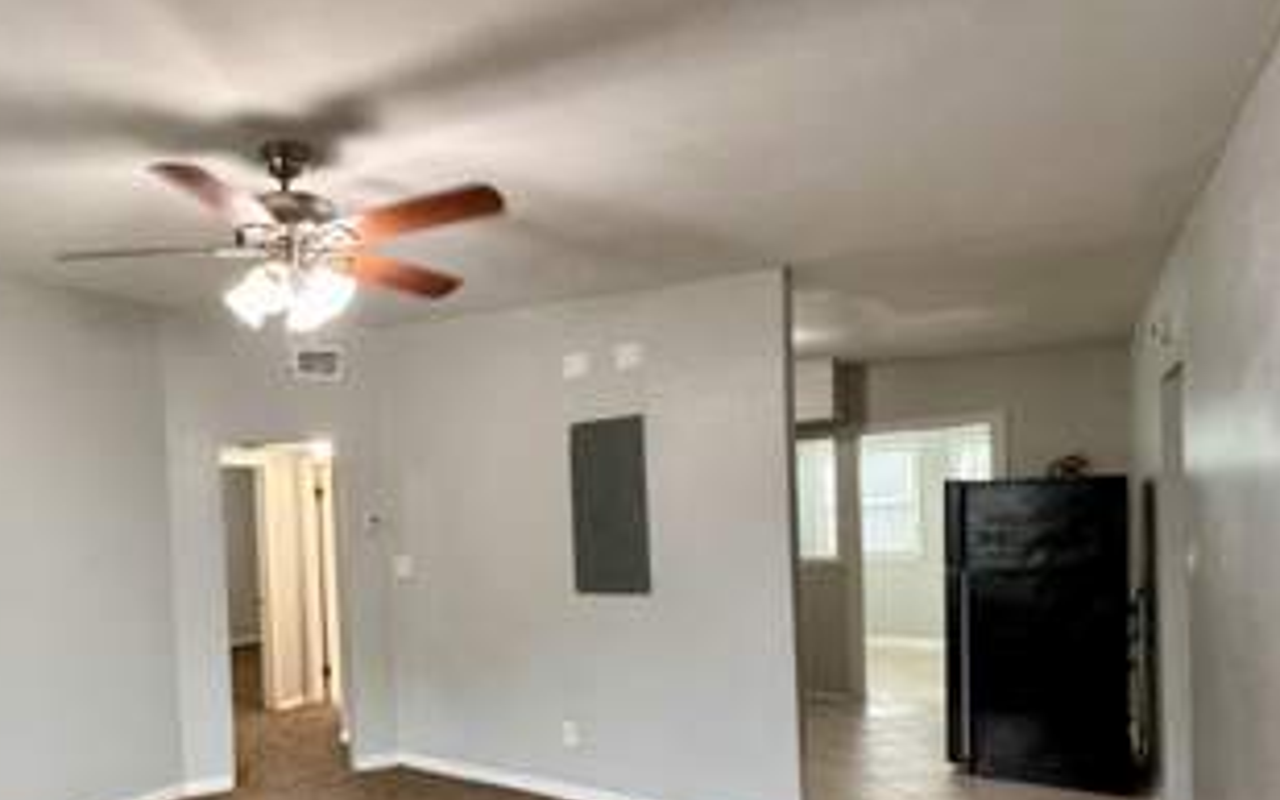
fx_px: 802
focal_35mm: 23
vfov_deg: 51.9
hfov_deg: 72.2
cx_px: 331
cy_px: 537
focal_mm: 2.22
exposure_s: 1/60
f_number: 2.2
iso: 320
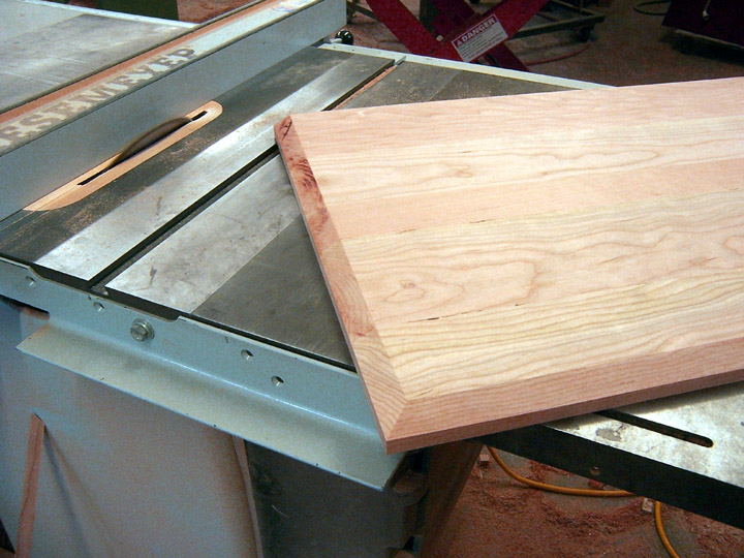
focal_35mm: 33
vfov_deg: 42.9
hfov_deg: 55.4
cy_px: 279
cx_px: 372
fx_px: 709
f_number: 3.4
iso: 140
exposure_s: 1/20
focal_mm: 5.5
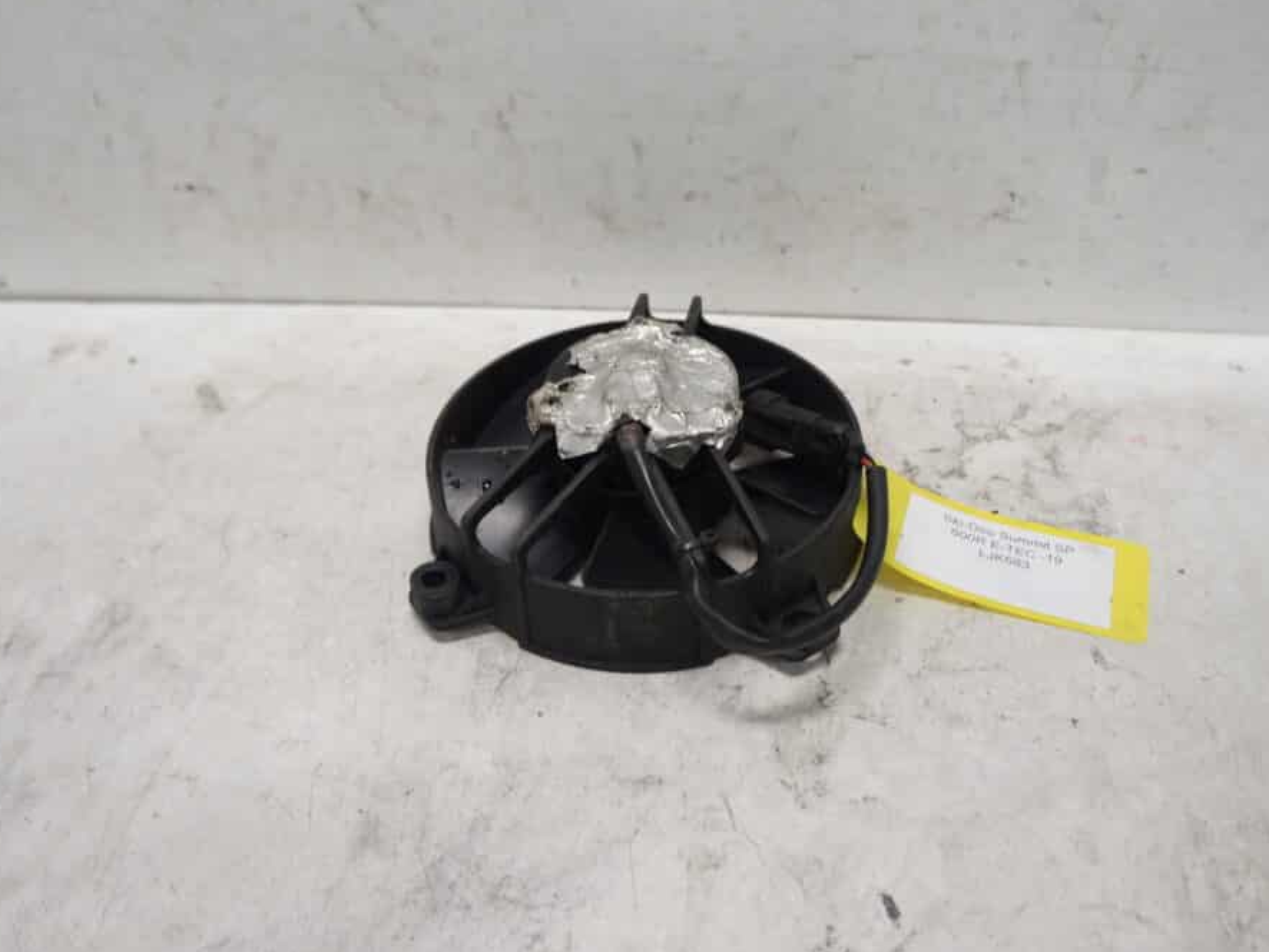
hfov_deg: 59.9
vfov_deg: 46.8
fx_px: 1100
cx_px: 689
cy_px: 473
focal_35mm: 30
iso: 160
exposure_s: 1/60
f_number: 4
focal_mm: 18
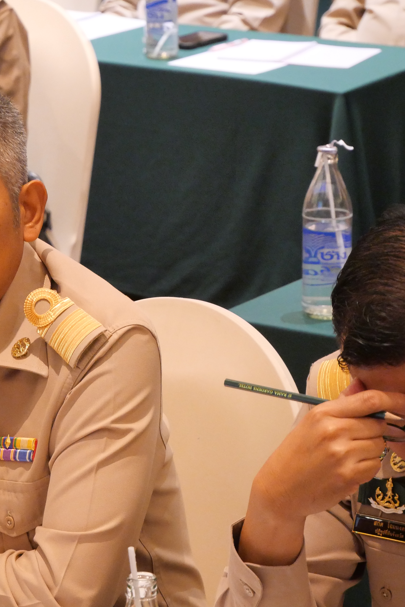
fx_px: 3138
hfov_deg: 7.3
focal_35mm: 186
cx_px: -16
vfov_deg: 11.1
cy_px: 304
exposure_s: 1/40
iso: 3200
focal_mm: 60
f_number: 5.6
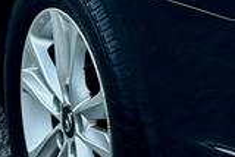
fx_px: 1307
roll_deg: -1.7
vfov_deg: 6.8
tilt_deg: -14.0
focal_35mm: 200
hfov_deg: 10.1
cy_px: -75
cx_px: 313
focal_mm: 6.76
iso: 160
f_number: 1.78
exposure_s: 1/80
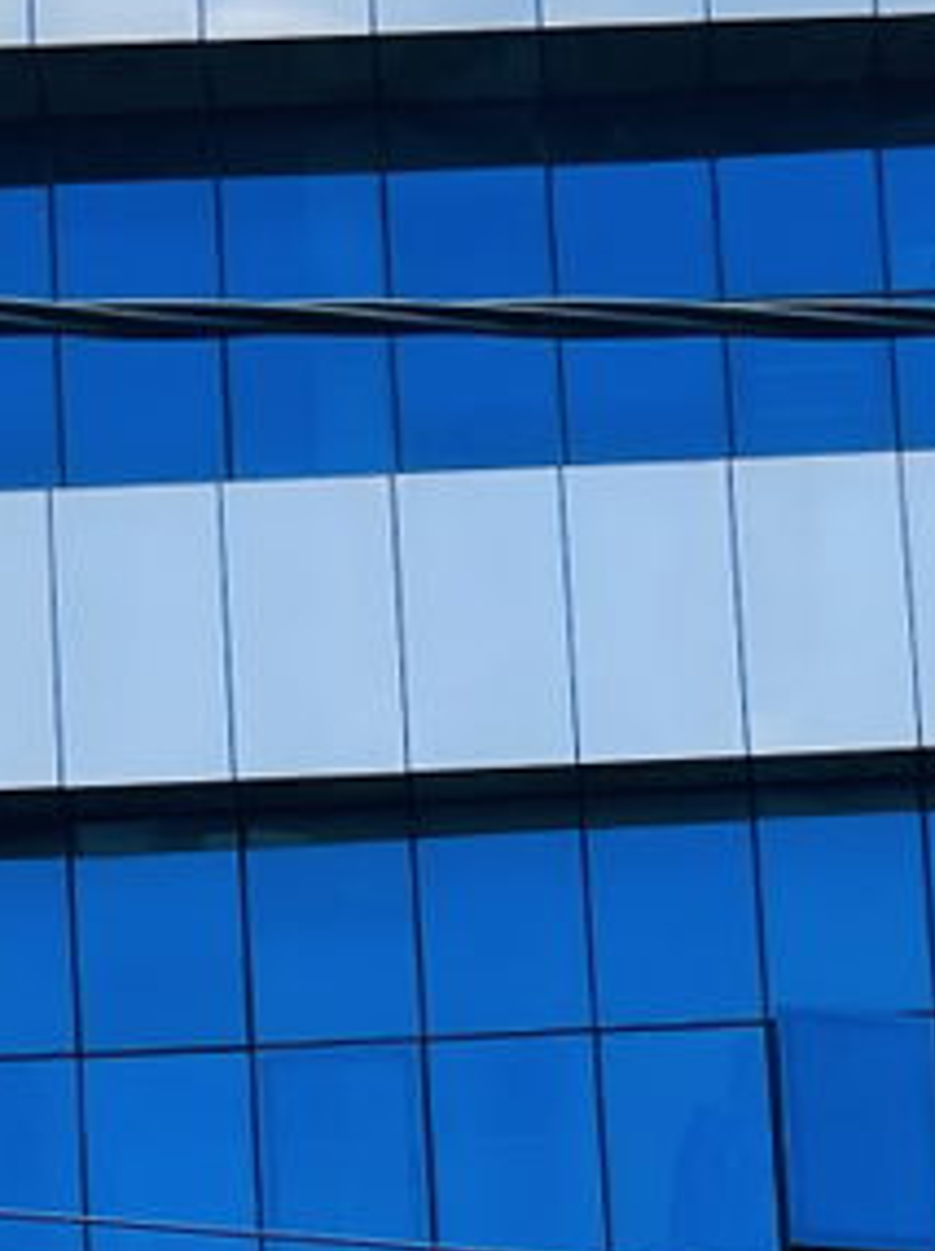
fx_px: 5414
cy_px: 2667
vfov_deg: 11.6
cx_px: 966
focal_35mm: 150
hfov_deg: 9.8
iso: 32
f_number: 1.6
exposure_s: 1/1225
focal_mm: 5.1
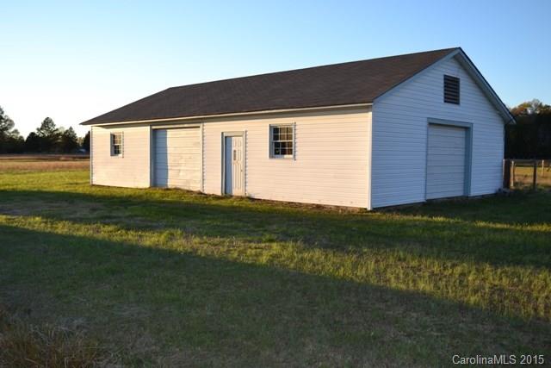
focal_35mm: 34
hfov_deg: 55.1
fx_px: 528
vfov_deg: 38.4
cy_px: 184
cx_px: 276
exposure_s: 1/200
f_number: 4.5
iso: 100
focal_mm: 23
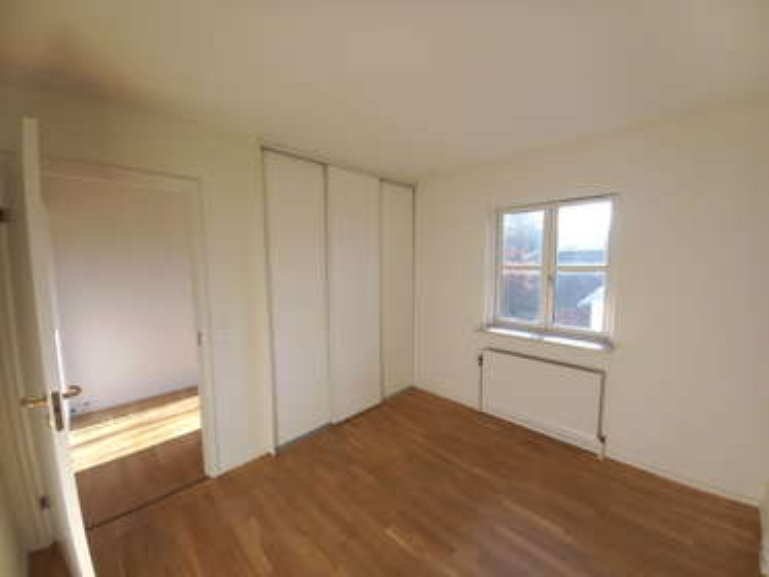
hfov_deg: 106.2
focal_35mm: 13
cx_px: 384
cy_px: 288
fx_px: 289
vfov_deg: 89.9
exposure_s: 1/113
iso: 40
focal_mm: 1.42
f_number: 2.2
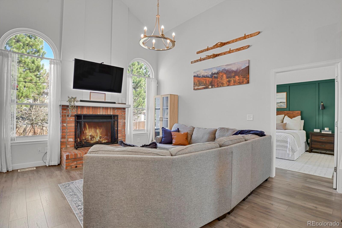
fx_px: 161
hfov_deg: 93.3
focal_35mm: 17
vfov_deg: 70.4
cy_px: 114
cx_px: 171
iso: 250
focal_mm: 17
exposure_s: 2
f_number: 8
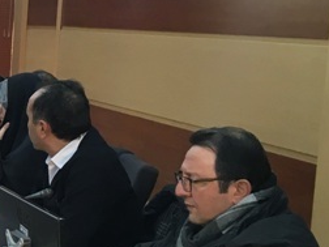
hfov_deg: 14.6
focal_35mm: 118
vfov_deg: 12.5
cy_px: 161
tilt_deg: -6.5
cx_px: -261
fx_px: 1122
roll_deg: -1.5
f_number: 2.2
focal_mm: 4.15
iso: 80
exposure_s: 1/33
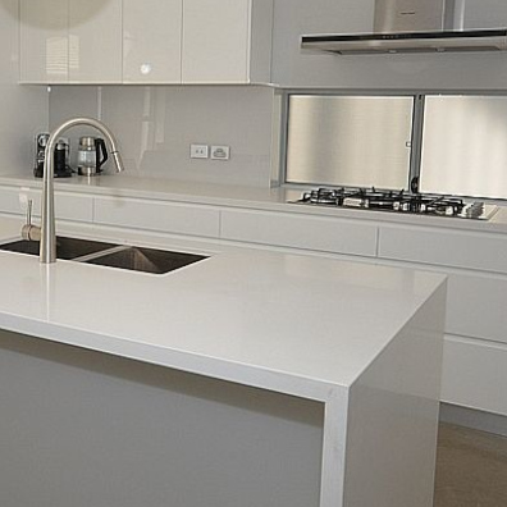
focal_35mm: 33
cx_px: 142
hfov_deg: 48.3
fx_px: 547
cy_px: 186
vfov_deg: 49.2
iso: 220
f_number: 4
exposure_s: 1/60
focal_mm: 10
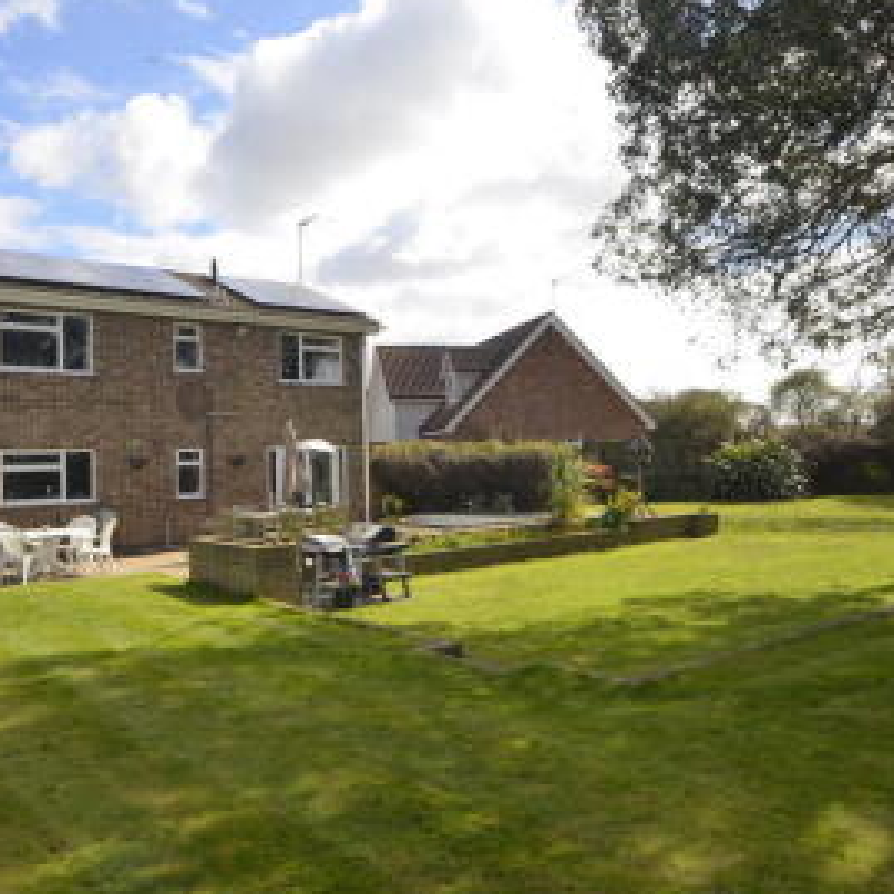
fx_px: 789
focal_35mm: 27
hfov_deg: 58.8
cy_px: 404
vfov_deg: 59.0
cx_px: 386
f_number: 9
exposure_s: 1/200
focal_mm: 12
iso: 100
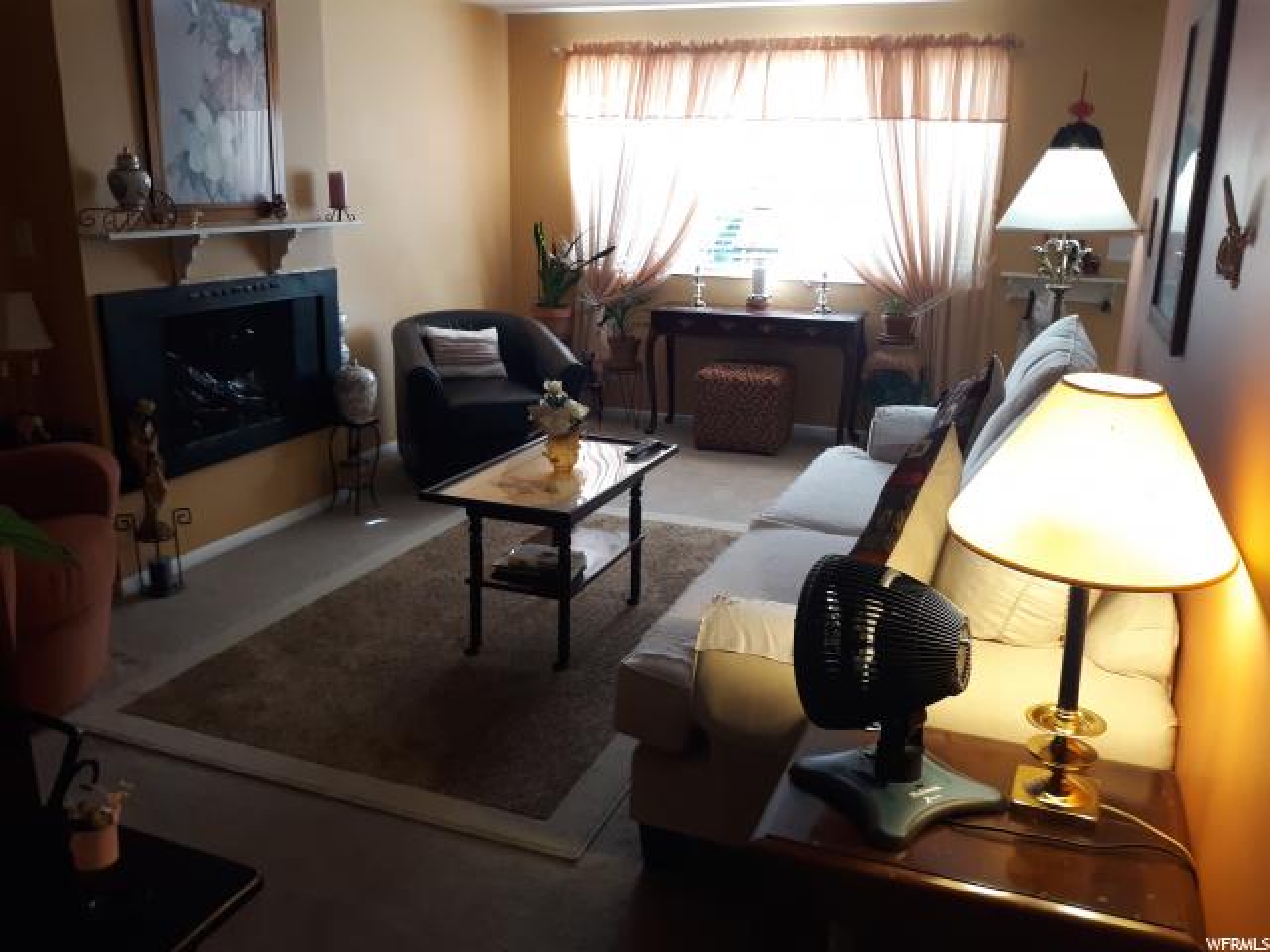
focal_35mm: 28
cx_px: 635
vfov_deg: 49.7
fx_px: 1027
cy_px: 476
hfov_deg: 63.4
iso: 100
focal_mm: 3.7
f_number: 1.7
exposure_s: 1/40
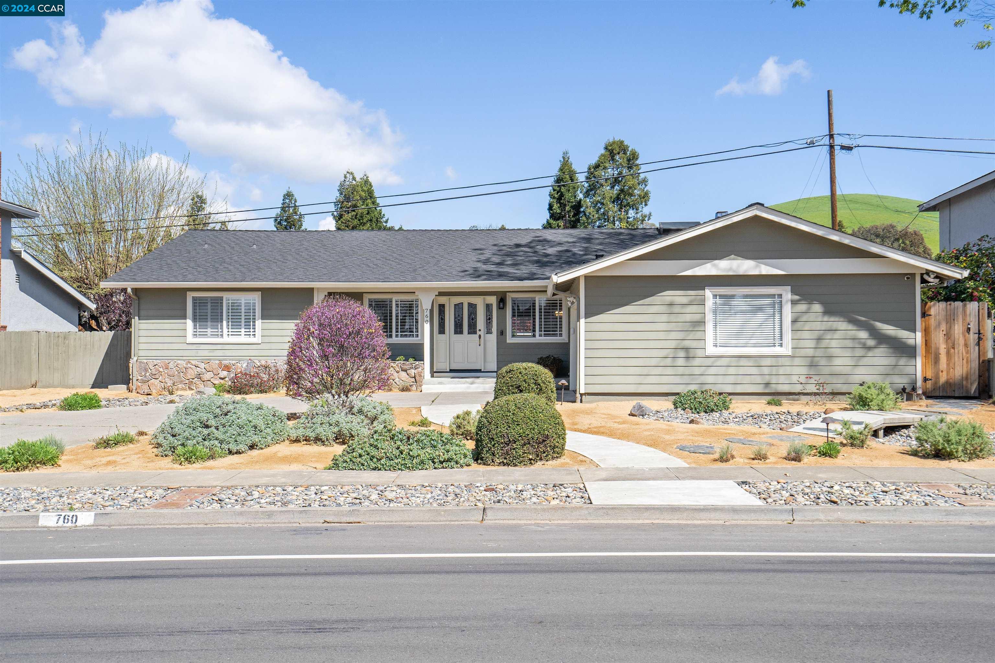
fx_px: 967
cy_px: 332
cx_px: 498
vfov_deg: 37.9
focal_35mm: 35
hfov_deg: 54.4
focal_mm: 35
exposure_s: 1/1000
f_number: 8
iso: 400
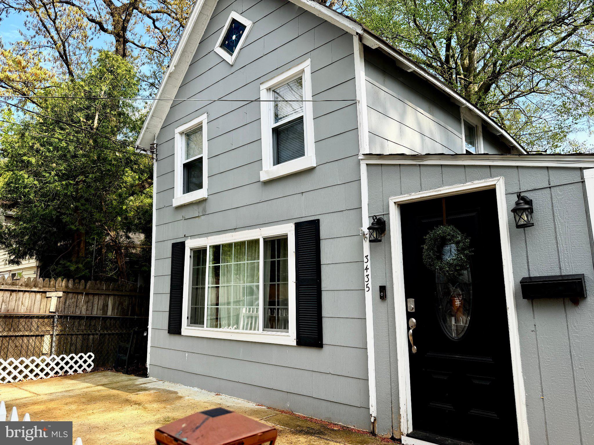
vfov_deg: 56.8
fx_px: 412
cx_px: 297
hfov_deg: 71.6
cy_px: 222
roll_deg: +1.0
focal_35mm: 24
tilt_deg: +10.8
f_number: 1.78
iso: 80
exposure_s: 1/2370
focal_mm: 6.76
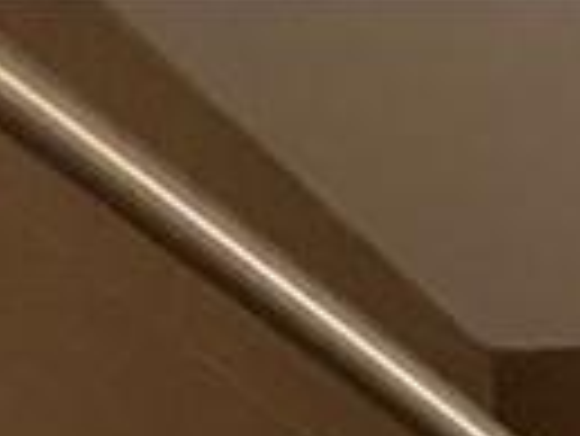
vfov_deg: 8.2
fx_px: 1862
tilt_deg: +0.7
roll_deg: +0.0
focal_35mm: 111
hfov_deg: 10.1
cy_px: 1717
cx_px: 1929
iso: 200
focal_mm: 2.22
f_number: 2.2
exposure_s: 1/120
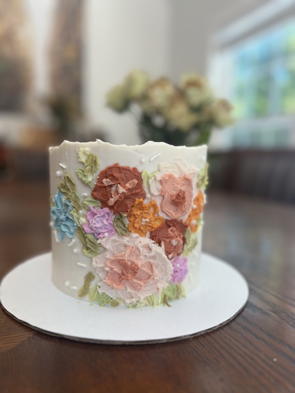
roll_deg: -1.0
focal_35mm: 26
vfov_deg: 67.3
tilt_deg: -7.5
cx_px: 148
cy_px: 196
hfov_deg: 53.1
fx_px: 295
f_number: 1.5
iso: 32
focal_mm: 5.7
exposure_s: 1/120
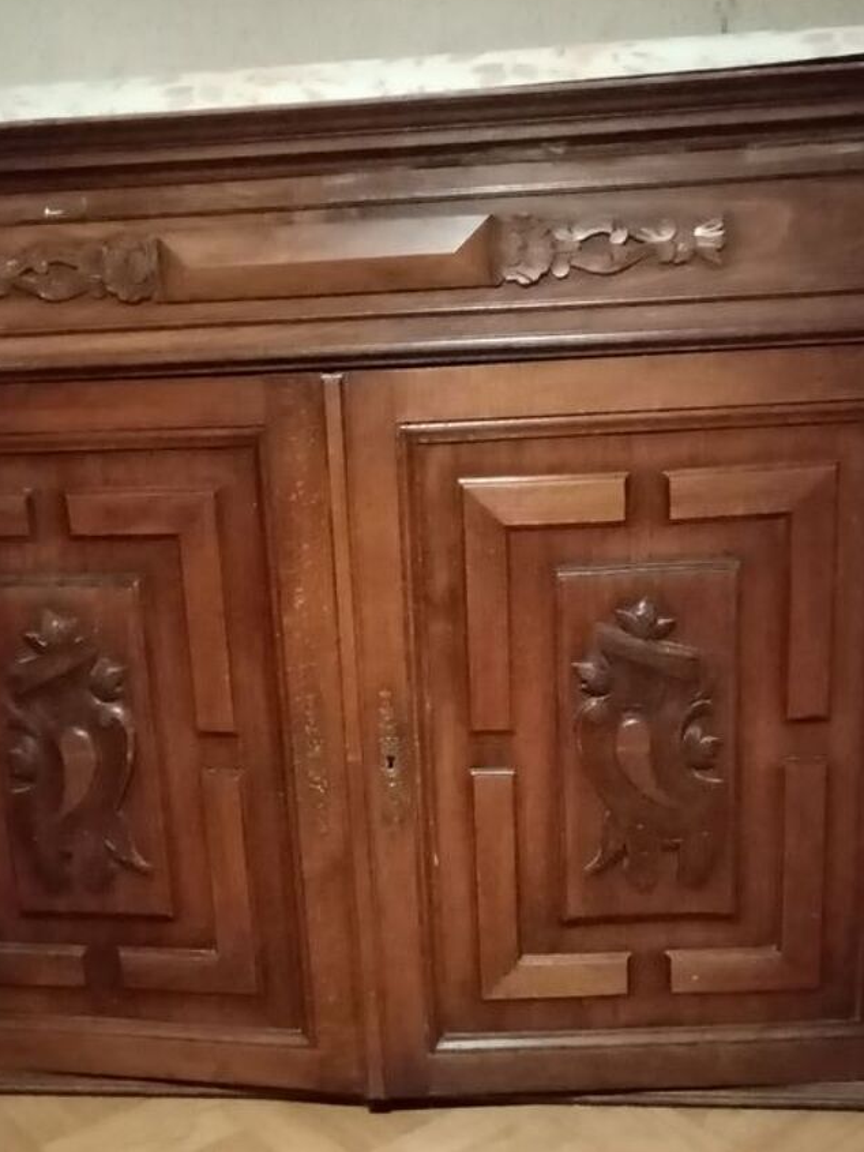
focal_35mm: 41
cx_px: 391
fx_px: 1364
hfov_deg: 35.1
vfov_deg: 45.6
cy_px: 670
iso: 6389
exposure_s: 1/12.5
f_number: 1.8
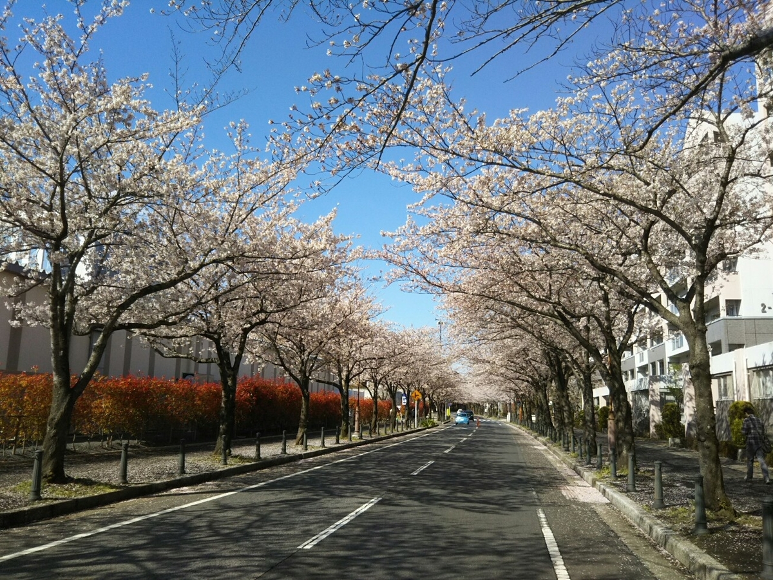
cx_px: 386
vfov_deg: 46.8
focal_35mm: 30
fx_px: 670
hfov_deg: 60.0
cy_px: 290
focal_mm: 4
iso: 25
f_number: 2.2
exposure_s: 1/882
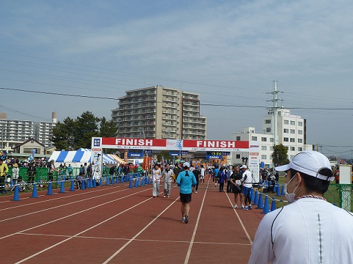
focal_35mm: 48
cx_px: 176
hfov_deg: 39.7
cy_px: 132
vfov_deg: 30.3
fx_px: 489
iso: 80
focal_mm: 7.9
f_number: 5.6
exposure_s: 1/500
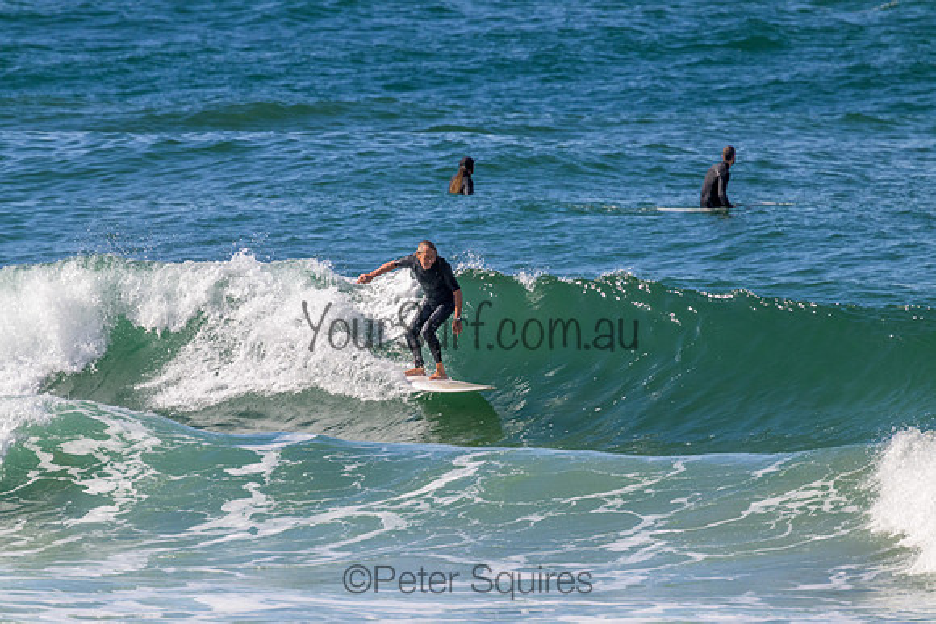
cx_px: 468
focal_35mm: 800
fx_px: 20804
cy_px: 312
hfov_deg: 2.6
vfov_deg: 1.7
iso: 1600
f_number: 11
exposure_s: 1/2000
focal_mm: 800
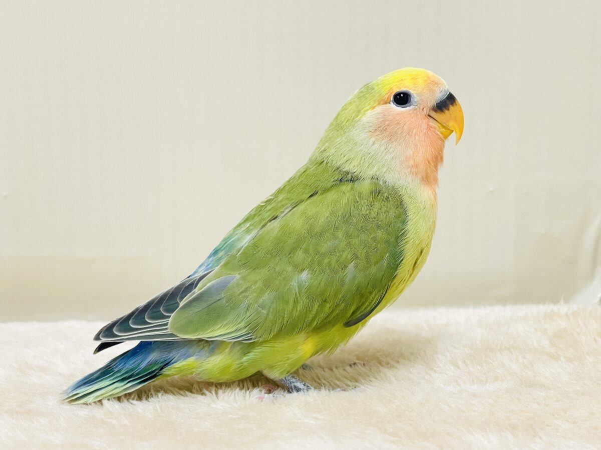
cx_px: 300
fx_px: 903
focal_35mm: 52
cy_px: 225
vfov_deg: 28.0
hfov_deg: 36.8
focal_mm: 6
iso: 160
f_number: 2
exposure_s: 1/99
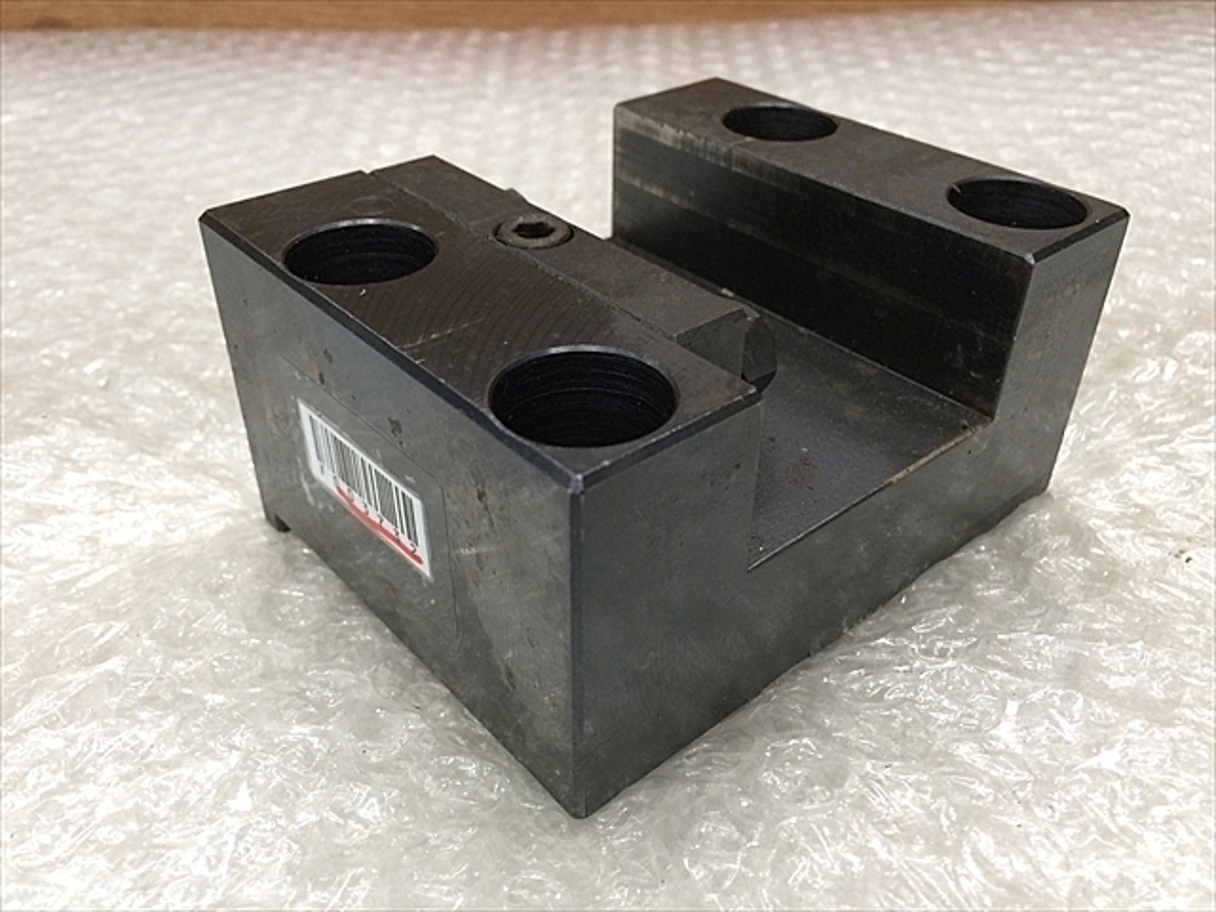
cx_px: 608
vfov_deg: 48.2
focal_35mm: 29
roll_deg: +2.4
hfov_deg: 61.7
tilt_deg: -36.3
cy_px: 456
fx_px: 1019
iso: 125
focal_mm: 4.15
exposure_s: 1/30
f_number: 2.2
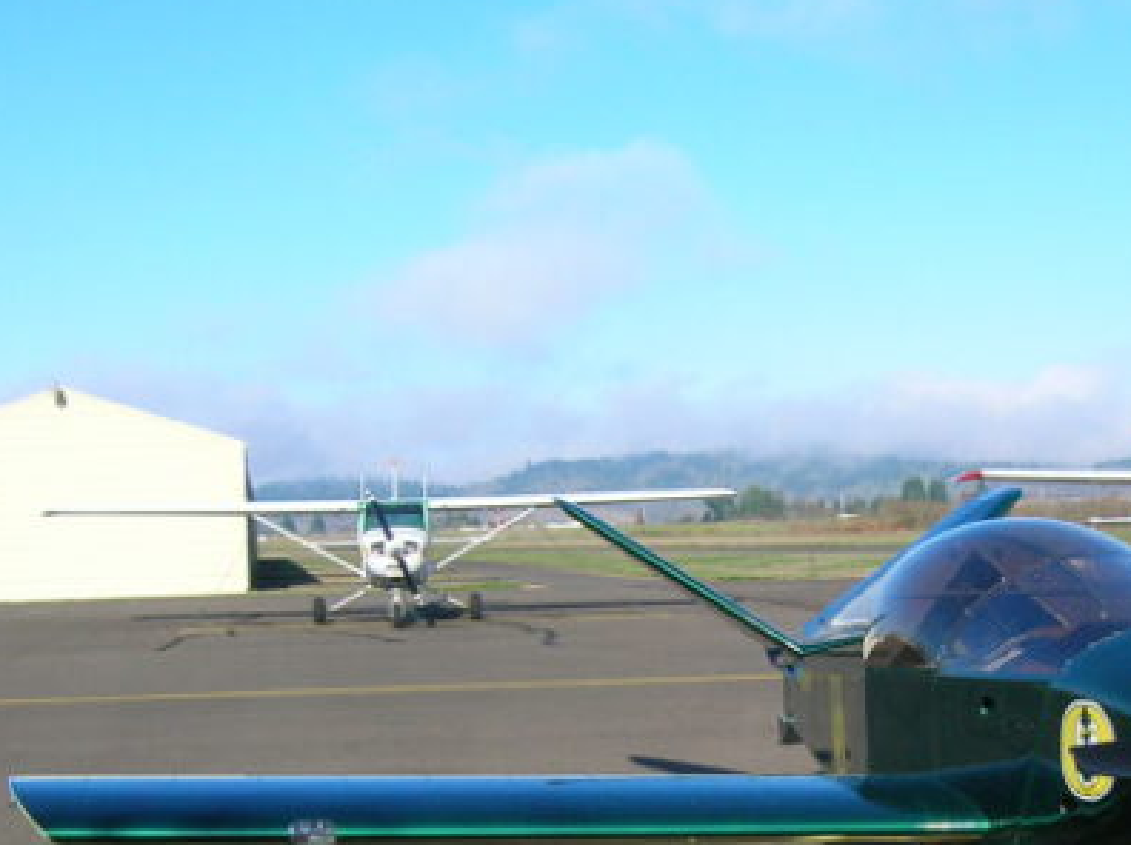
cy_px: 758
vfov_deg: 21.7
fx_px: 2154
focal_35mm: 66
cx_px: 897
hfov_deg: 28.8
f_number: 4.9
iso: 71
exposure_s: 1/388
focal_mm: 5.7
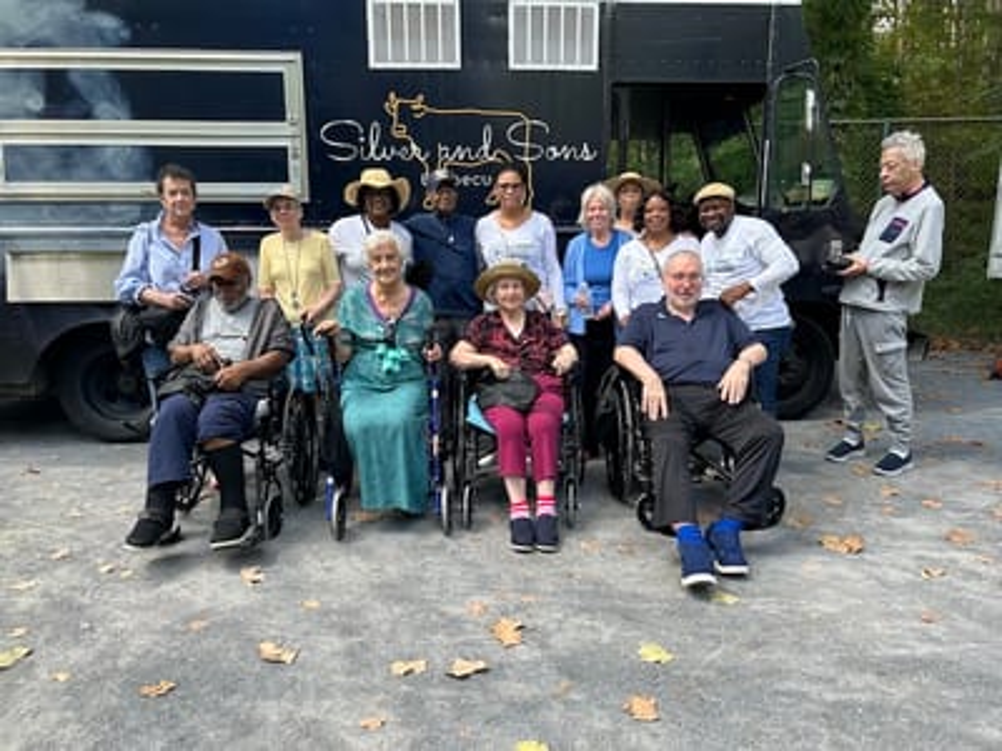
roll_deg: +1.8
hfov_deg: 67.3
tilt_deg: -9.9
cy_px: 376
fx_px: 753
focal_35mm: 26
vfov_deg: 53.1
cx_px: 501
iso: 32
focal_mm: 5.7
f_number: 1.5
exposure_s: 1/150
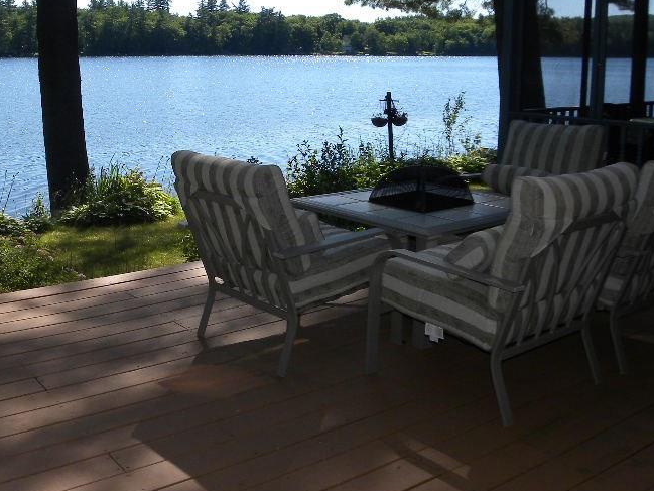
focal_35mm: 41
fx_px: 775
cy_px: 135
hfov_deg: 45.1
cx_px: 223
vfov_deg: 34.5
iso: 91
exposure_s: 1/342
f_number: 5.6
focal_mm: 4.6
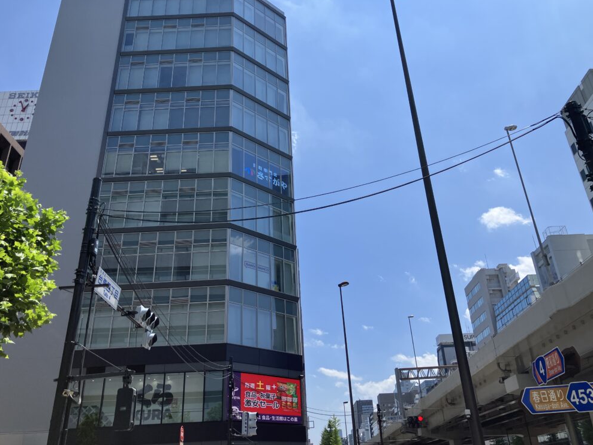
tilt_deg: +28.2
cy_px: 225
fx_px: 497
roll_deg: +3.1
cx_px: 296
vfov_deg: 48.2
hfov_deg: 61.7
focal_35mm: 29
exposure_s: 1/2857
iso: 32
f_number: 1.8
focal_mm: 3.99
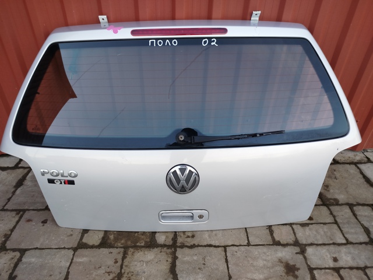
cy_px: 140
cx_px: 186
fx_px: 259
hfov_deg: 71.6
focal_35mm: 24
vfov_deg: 56.8
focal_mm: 5.31
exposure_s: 1/50
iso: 64
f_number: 1.7
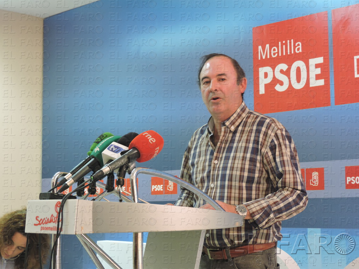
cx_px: 181
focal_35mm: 71
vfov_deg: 20.7
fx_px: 736
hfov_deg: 27.4
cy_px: 134
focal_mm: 12.5
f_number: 3.9
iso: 400
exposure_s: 1/15
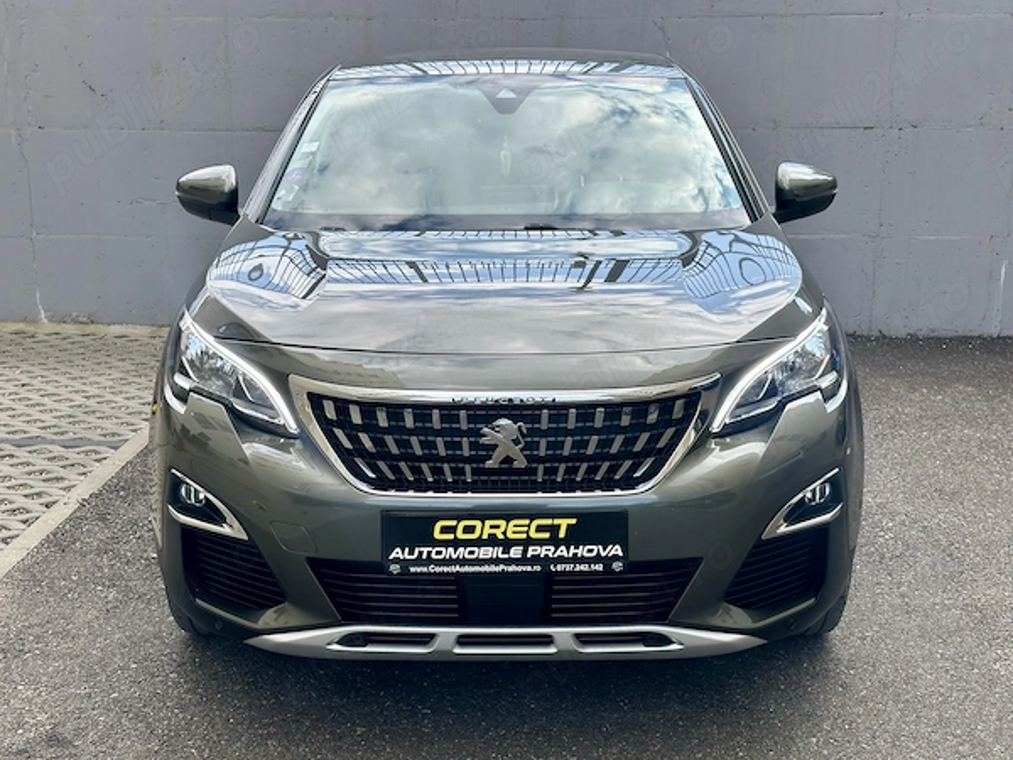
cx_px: 506
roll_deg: -0.6
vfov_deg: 30.3
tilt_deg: -11.4
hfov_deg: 39.7
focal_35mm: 48
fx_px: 1405
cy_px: 380
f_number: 1.78
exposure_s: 1/980
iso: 64
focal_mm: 6.86
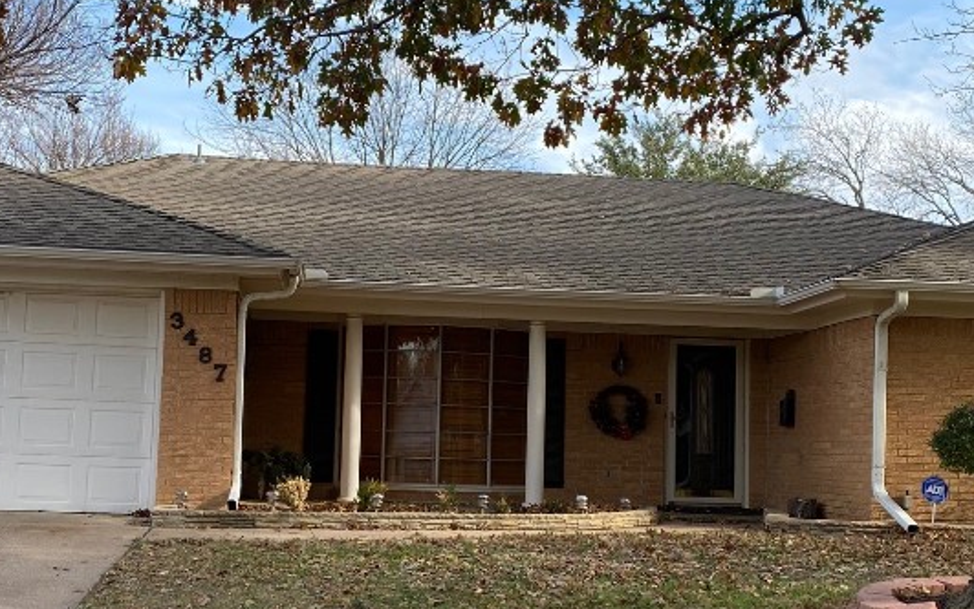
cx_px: 449
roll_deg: -2.0
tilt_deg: +4.2
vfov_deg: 24.4
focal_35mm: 53
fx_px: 1407
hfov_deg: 38.1
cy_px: 364
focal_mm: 4.25
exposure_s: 1/690
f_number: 1.8
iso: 32
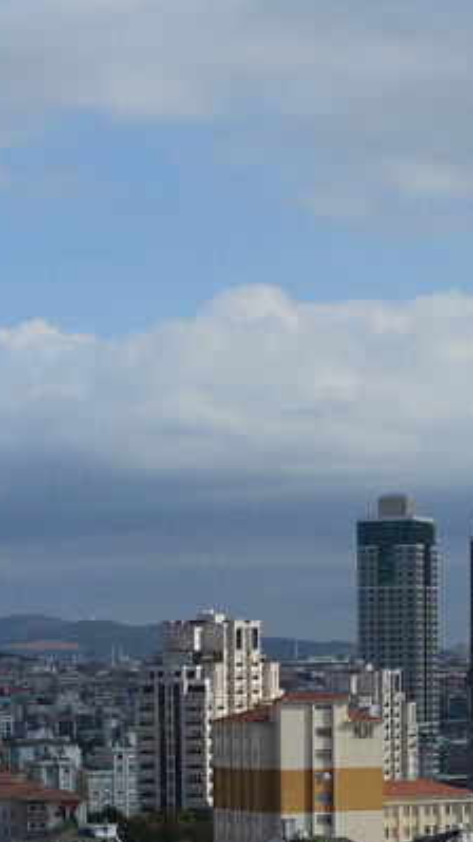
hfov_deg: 9.6
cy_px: 967
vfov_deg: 16.4
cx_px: 112
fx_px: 2814
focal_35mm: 126
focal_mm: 20
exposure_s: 1/500
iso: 280
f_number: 11
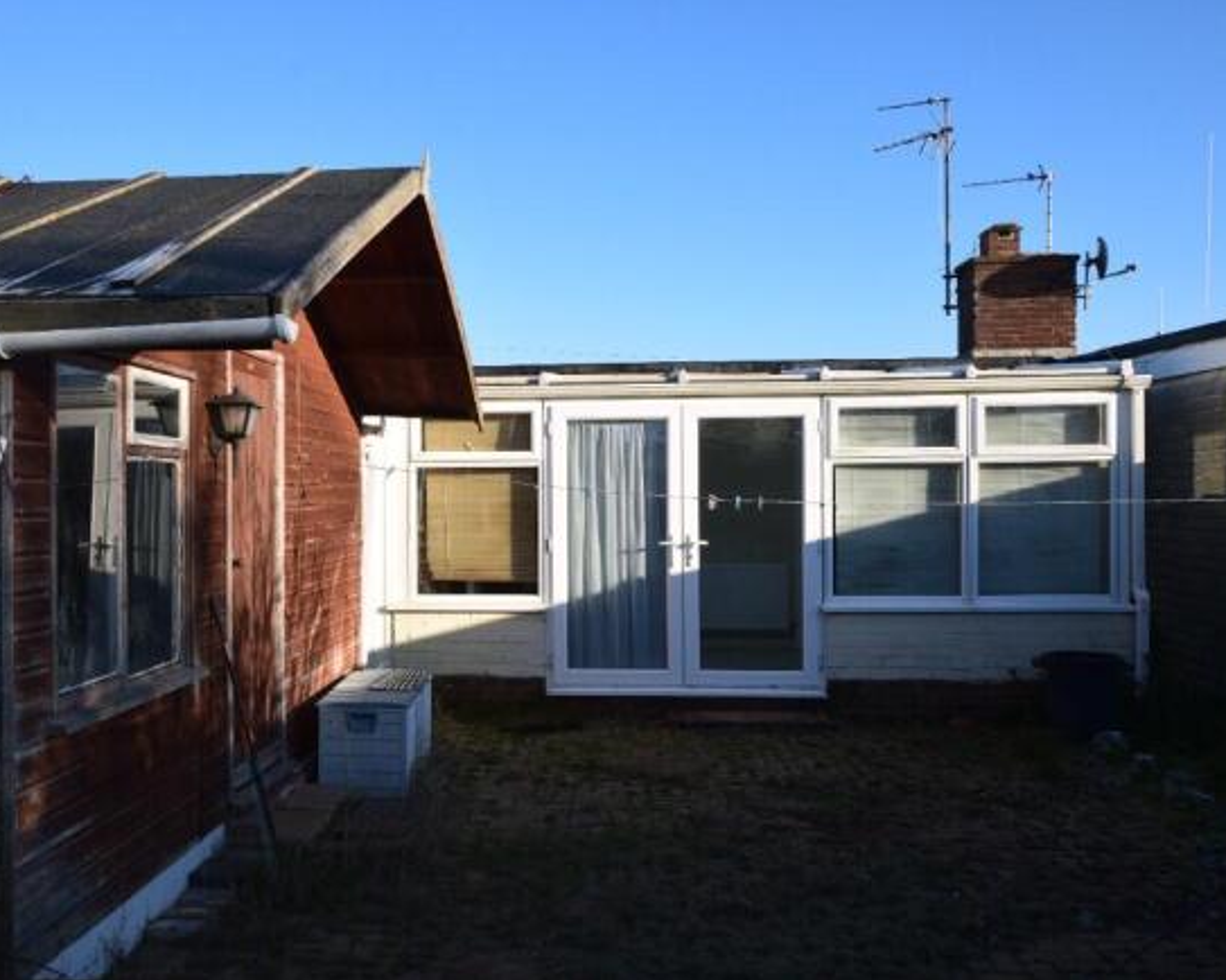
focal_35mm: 34
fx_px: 1233
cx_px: 509
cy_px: 491
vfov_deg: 43.3
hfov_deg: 52.6
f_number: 10
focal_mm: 20
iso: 400
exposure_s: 1/250
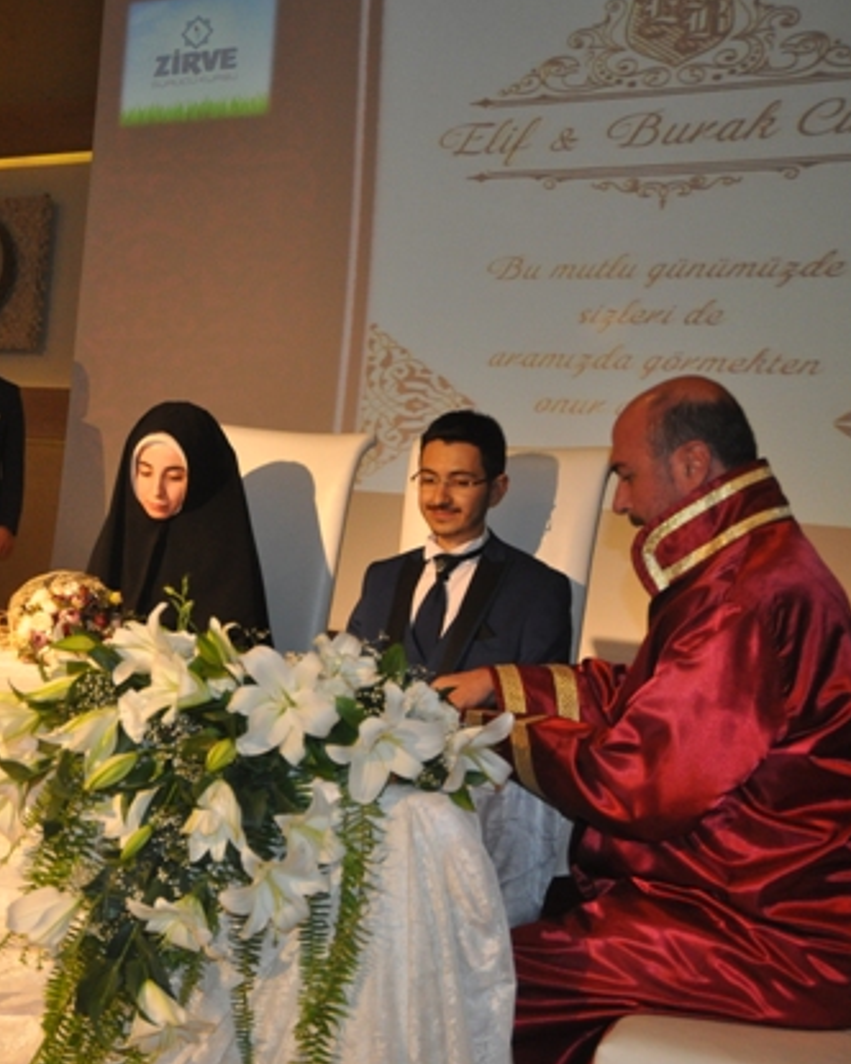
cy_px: 529
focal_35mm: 52
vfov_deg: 36.0
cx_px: 69
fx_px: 1637
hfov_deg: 27.9
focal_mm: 24
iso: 800
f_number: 3.8
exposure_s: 1/80
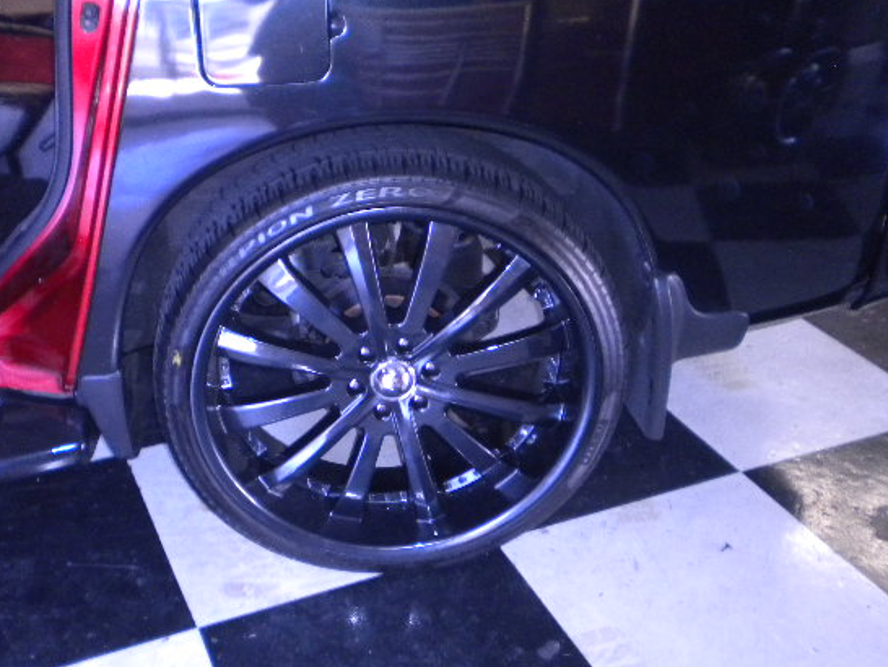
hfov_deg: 45.6
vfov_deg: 35.1
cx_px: 385
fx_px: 1052
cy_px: 369
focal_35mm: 41
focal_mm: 6.3
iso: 400
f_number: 3.1
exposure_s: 1/30
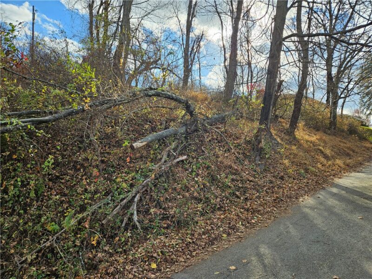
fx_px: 247
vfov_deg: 58.9
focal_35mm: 23
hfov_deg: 73.9
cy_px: 140
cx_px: 186
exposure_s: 1/479
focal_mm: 5.4
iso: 25
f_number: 1.8
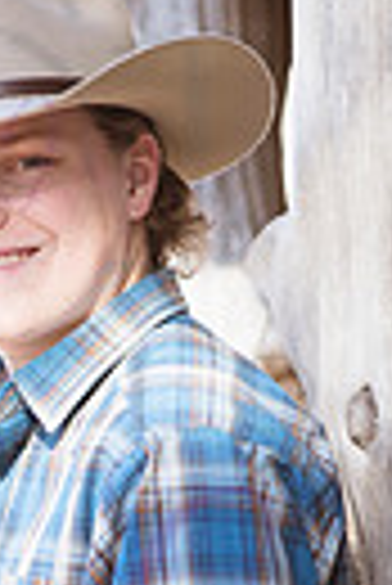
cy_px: 554
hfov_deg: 2.8
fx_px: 8161
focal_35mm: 501
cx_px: 9
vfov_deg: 4.1
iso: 800
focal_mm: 145
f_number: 5
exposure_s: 1/500
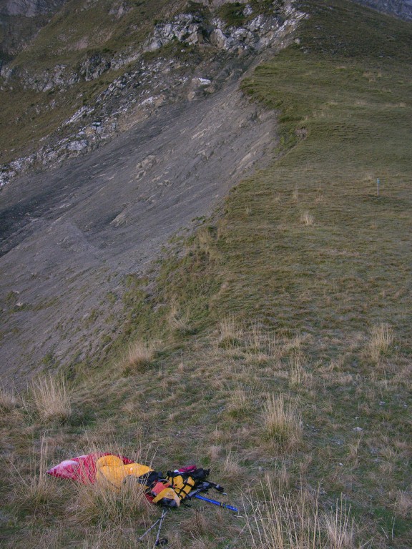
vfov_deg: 52.6
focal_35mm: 35
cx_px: 206
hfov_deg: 40.7
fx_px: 555
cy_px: 274
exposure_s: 1/60.1
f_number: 2.8
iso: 200
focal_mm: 8.9
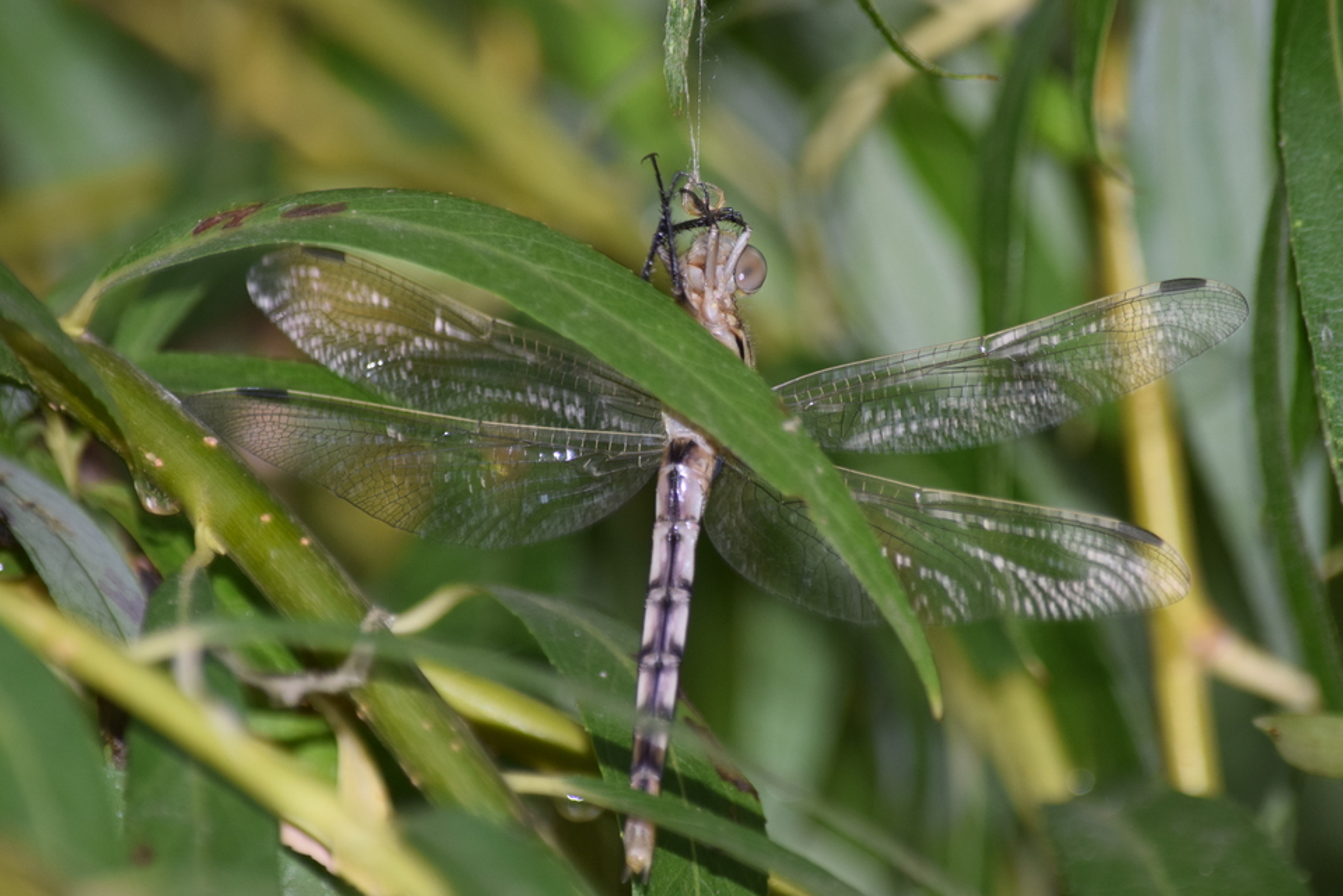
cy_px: 448
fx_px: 16786
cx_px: 672
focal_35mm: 450
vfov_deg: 3.1
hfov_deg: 4.6
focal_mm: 300
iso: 800
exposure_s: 1/60
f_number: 10
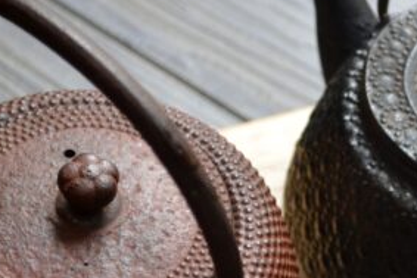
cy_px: 188
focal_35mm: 168
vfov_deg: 8.2
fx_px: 1947
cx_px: 295
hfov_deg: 12.2
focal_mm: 44
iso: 800
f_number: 5.3
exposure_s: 1/80
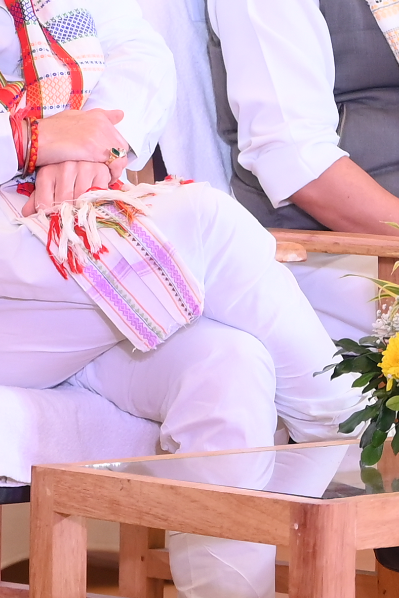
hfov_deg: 3.8
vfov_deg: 5.8
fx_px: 5951
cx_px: -107
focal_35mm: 358
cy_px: 91
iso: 1000
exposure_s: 1/125
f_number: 4
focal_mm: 70
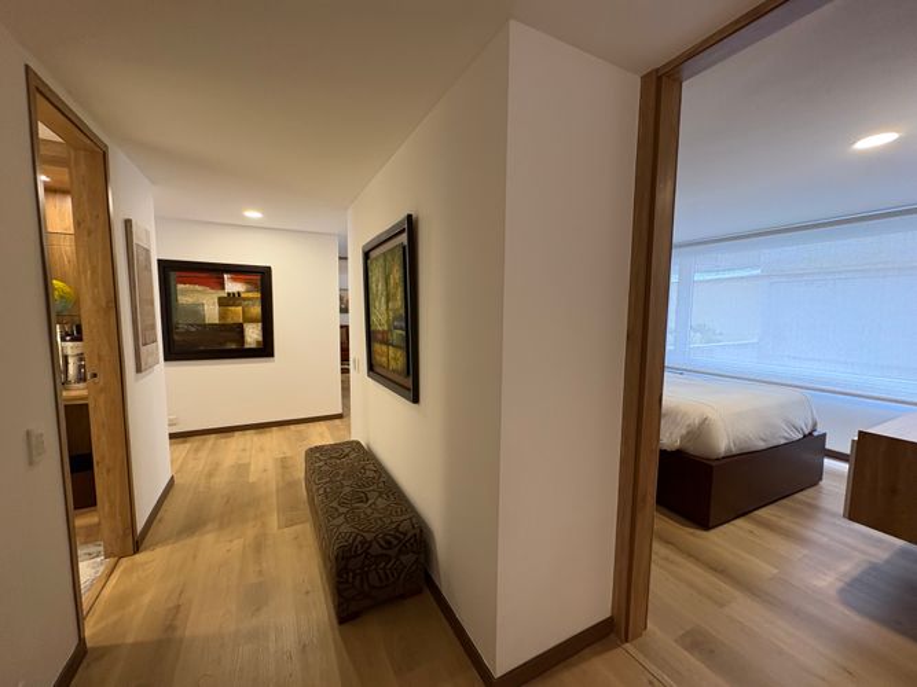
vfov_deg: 85.7
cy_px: 344
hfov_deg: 102.1
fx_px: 371
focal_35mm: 14
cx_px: 458
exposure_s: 1/60
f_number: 2.2
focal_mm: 2.22
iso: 250
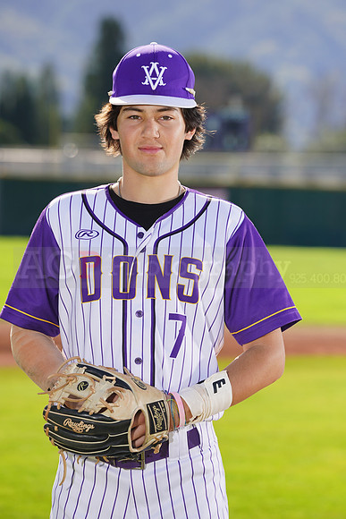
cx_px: 173
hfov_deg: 5.5
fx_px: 3602
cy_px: 260
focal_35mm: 250
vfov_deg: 8.2
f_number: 8
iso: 100
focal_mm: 250
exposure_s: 1/250
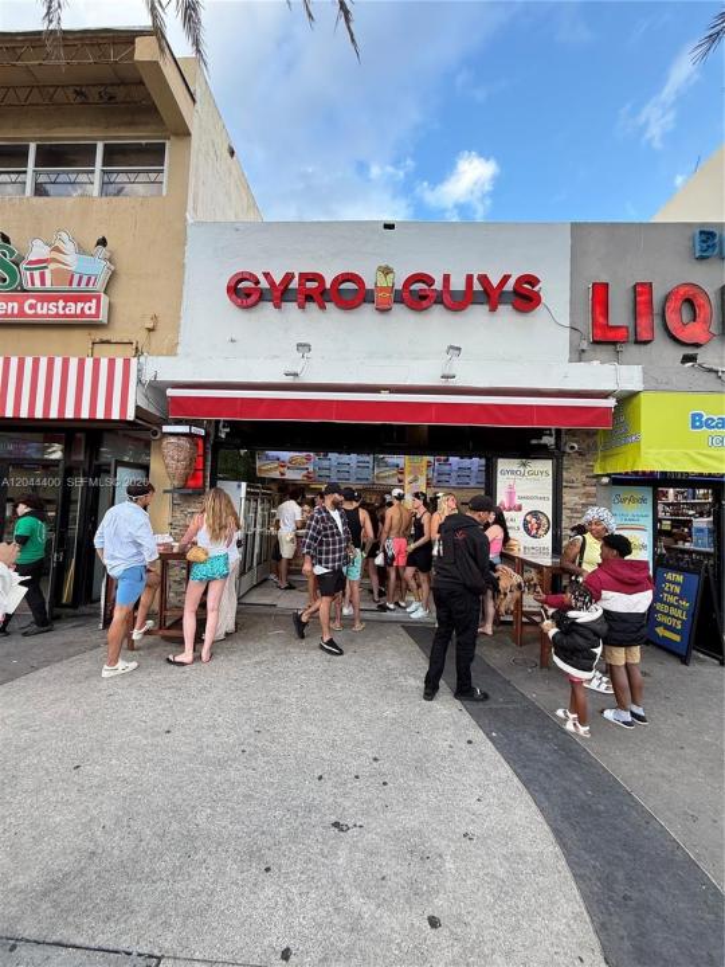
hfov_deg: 85.7
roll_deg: -2.9
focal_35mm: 14
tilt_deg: +4.1
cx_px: 362
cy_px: 484
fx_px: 391
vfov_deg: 102.1
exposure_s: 1/99
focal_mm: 2.22
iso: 100
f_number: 2.2
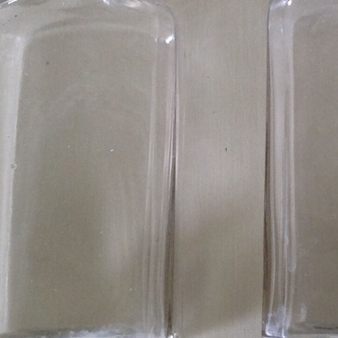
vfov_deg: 15.5
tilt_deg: -79.1
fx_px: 1226
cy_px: 43
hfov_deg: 15.6
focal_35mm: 111
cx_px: 262
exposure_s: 1/15
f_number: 2.4
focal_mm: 4.28
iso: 80
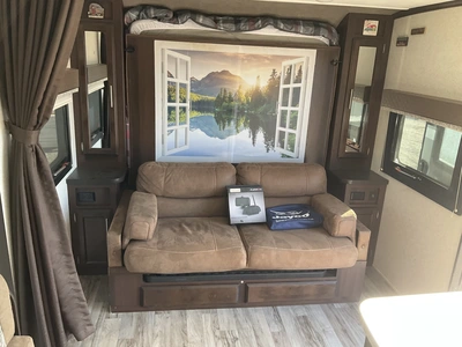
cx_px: 231
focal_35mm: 29
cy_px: 174
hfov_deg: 61.7
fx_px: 387
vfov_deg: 48.2
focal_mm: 3
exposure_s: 1/122
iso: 64
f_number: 1.8
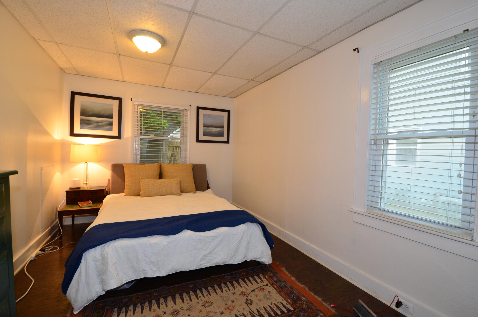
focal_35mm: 15
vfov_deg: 77.1
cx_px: 239
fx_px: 199
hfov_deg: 100.5
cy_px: 158
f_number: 7.1
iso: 400
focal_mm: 10
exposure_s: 1/20
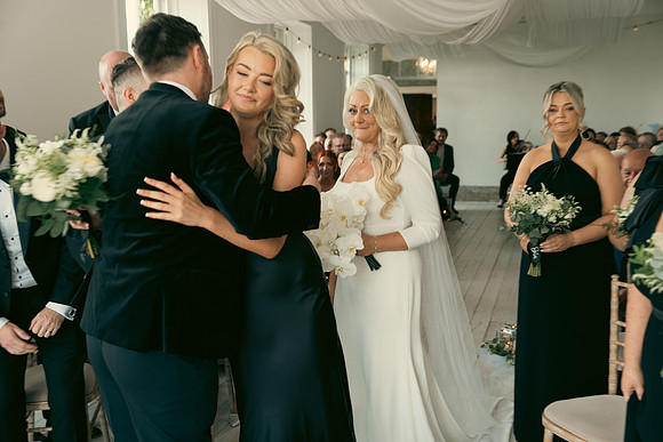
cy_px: 221
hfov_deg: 53.1
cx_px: 332
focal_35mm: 36
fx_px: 663
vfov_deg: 36.9
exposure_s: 1/160
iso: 500
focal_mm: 36
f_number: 3.5
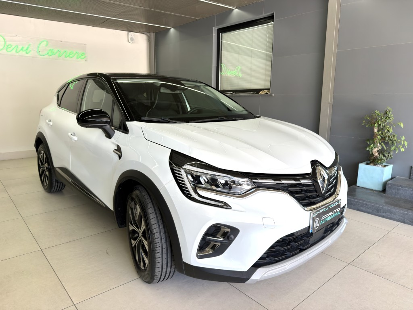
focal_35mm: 24
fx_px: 286
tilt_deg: -10.6
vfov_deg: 56.8
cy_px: 155
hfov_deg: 71.6
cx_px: 206
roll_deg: -0.4
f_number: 1.78
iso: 50
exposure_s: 1/100
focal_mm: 6.76
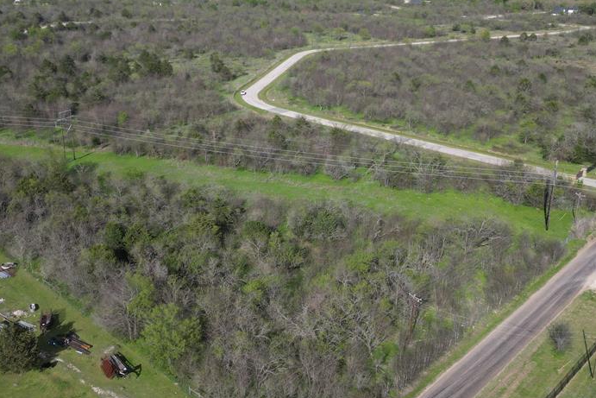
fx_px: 613
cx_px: 274
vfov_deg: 35.9
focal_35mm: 37
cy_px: 180
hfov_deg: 51.8
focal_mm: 6.72
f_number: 1.7
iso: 100
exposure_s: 1/2500
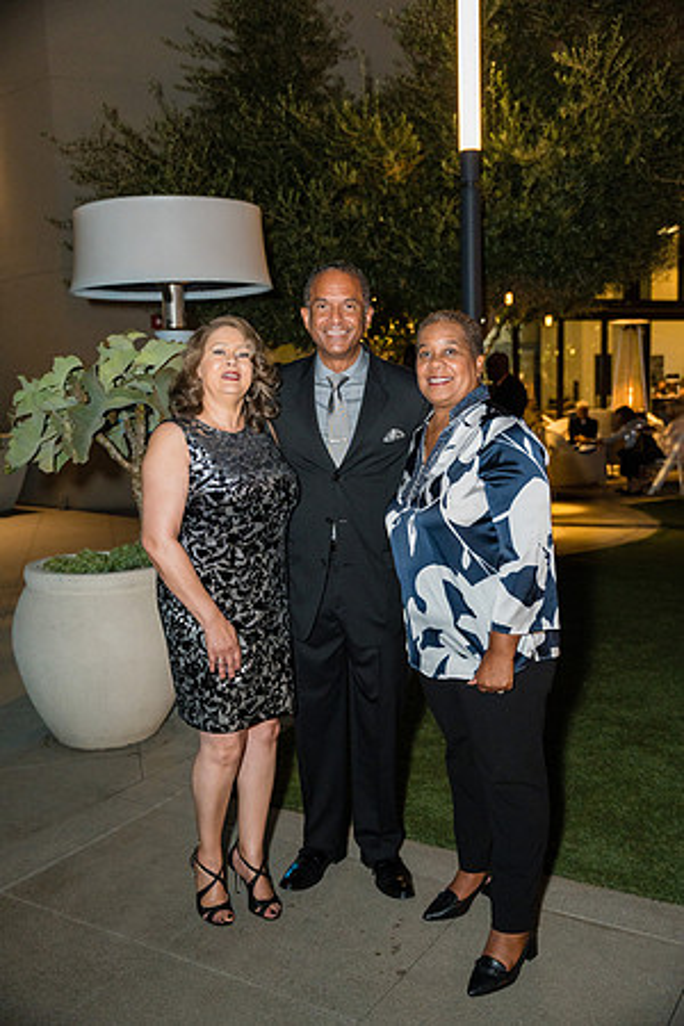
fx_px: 989
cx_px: 342
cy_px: 513
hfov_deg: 38.2
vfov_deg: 54.8
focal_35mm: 35
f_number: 2.8
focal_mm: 34.7
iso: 3200
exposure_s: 1/125
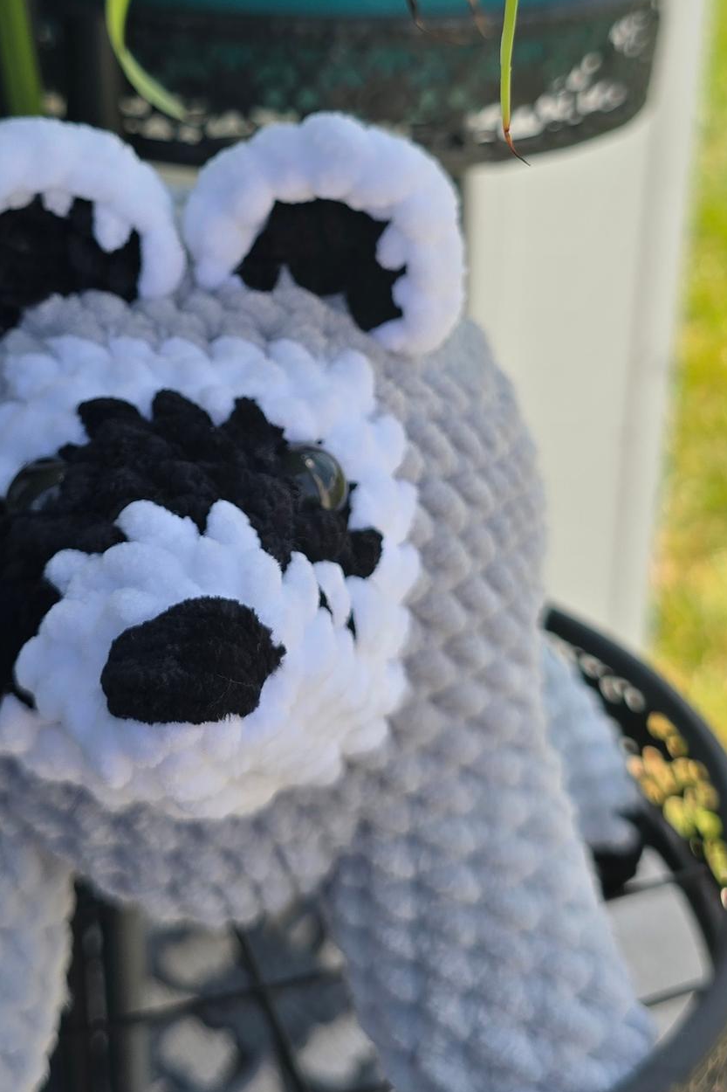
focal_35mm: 49
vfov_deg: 39.8
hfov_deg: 27.4
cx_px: 264
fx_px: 1485
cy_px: 356
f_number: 1.7
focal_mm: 6.3
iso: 12
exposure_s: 1/434
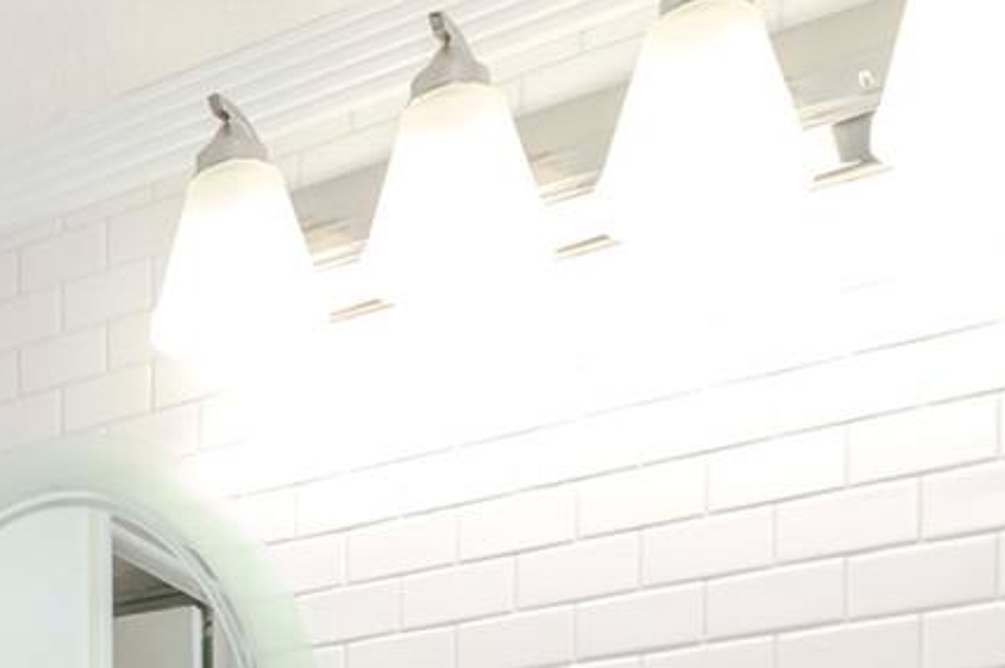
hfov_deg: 28.9
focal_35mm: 62
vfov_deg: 17.9
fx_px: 1726
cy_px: 1171
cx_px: -139
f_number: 8
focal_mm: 11
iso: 640
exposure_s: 1/40
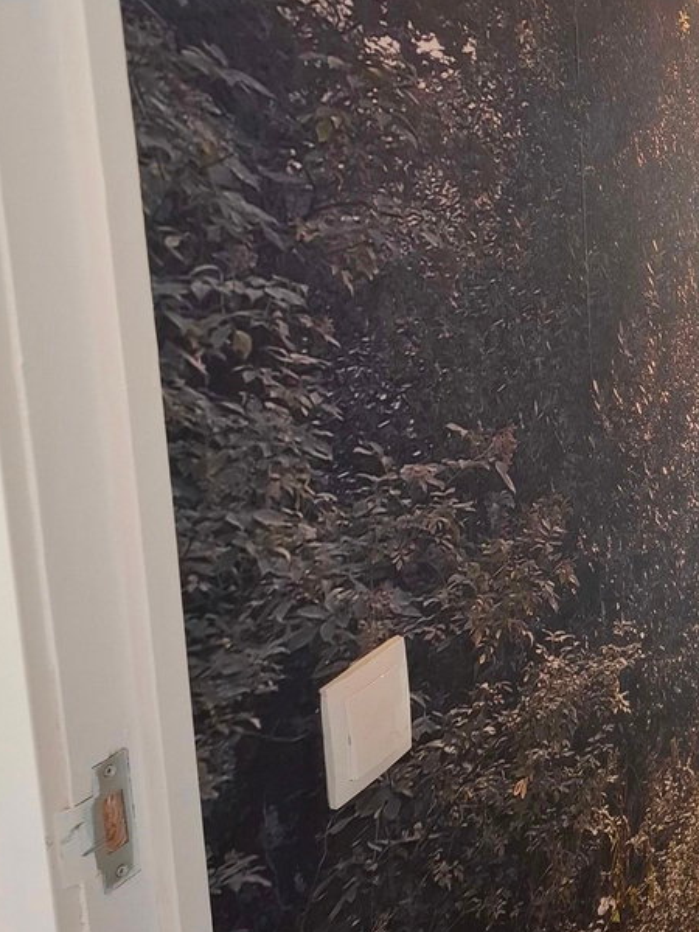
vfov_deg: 40.6
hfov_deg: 30.2
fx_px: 1239
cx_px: 629
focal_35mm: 46
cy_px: 292
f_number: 1.8
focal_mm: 5.54
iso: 250
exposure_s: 1/33
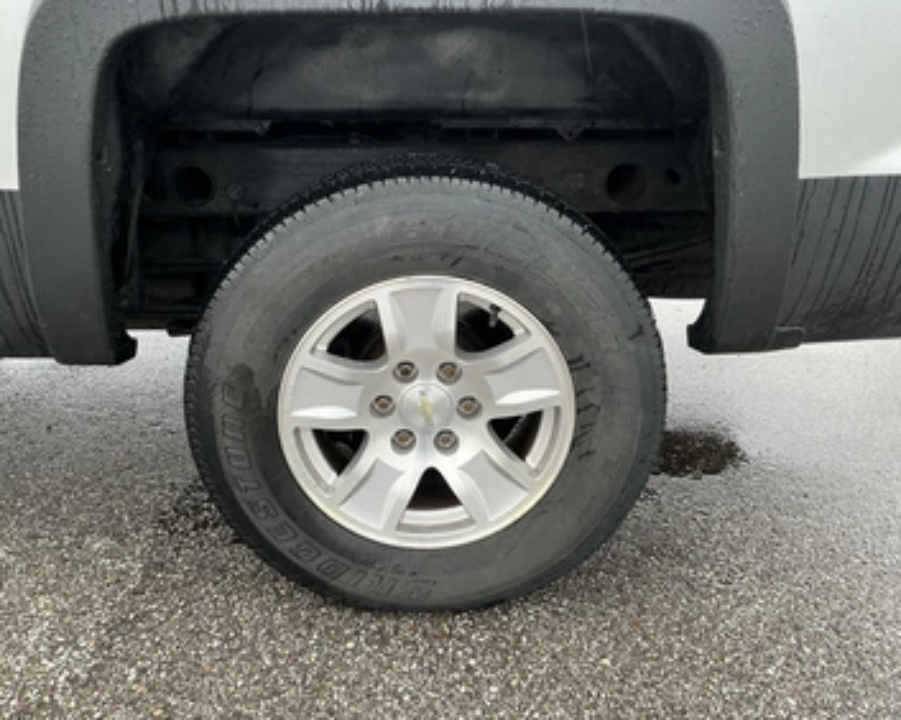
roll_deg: +2.3
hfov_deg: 57.1
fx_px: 826
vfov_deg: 47.1
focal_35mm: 31
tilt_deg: -22.0
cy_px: 345
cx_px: 416
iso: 50
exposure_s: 1/122
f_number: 1.8
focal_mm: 3
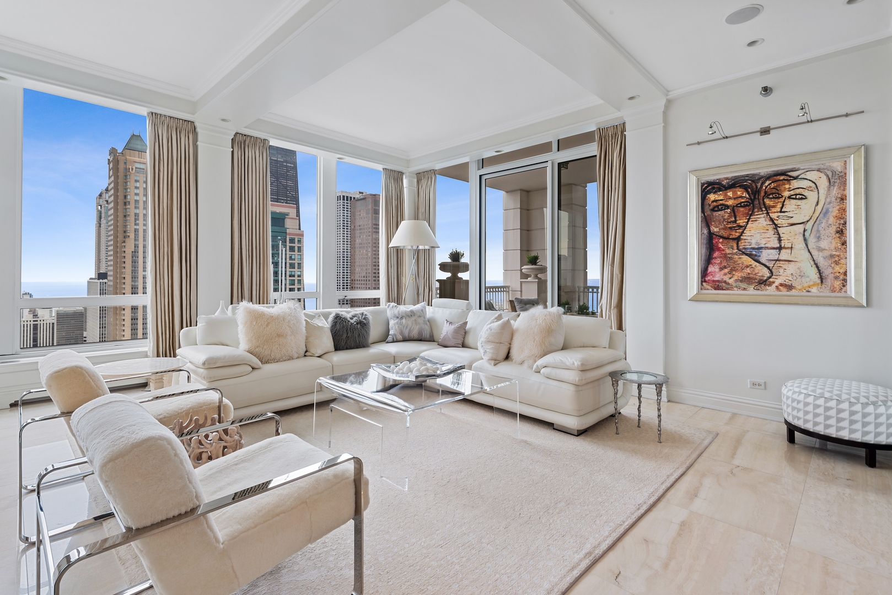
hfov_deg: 93.3
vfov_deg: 70.5
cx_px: 446
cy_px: 298
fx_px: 421
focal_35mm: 17
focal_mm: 17
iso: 100
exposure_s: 1/1.67
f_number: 10
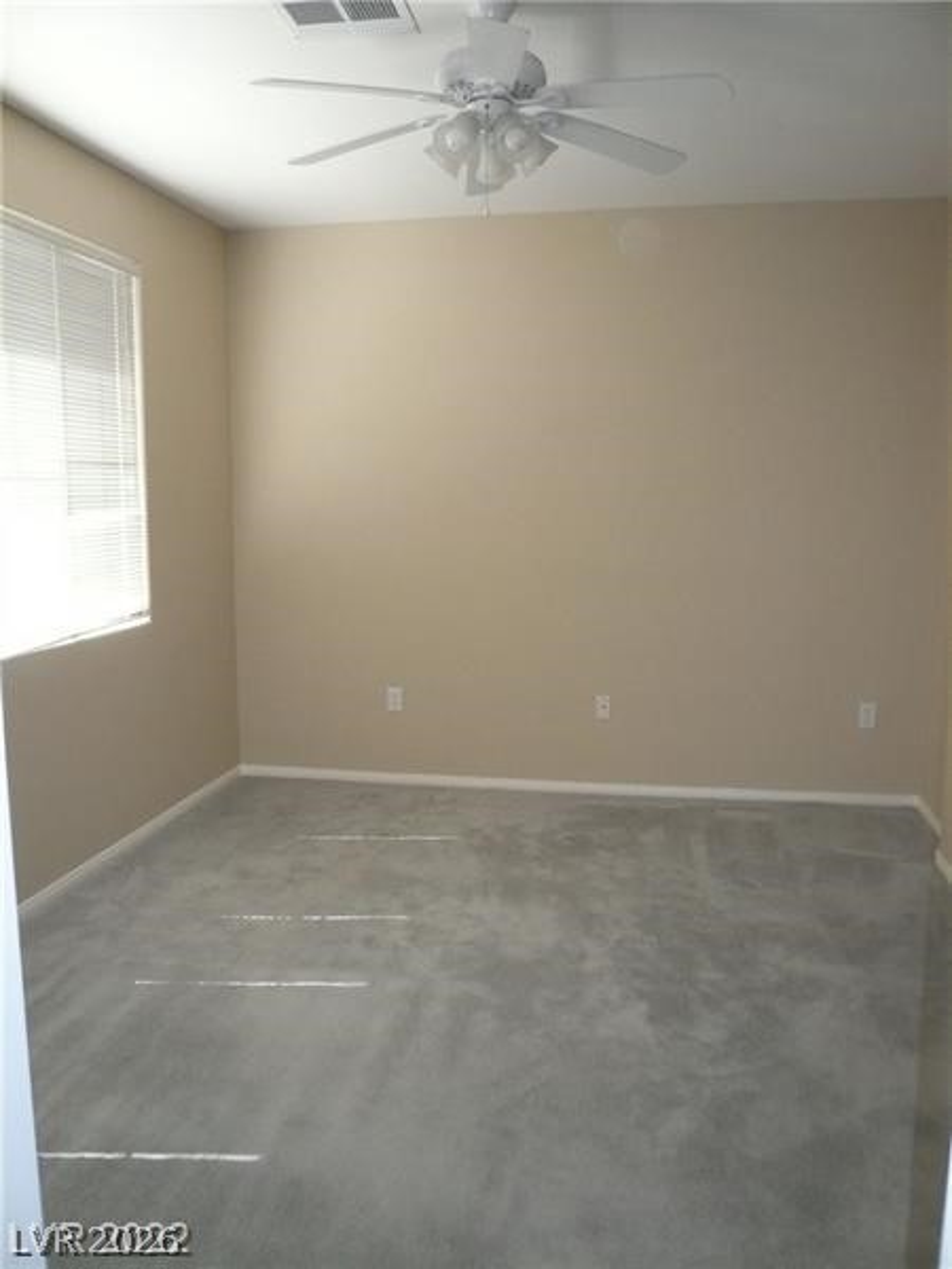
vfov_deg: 63.4
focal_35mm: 28
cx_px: 476
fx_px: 1027
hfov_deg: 49.7
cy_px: 634
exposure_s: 1/80
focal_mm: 4.6
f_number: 2.8
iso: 250
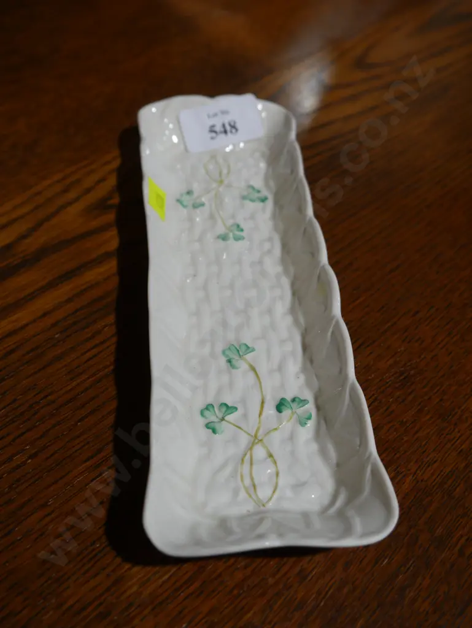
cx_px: 236
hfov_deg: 36.0
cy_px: 314
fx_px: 727
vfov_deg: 46.8
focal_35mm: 40
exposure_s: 1/80
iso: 200
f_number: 4.4
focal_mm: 20
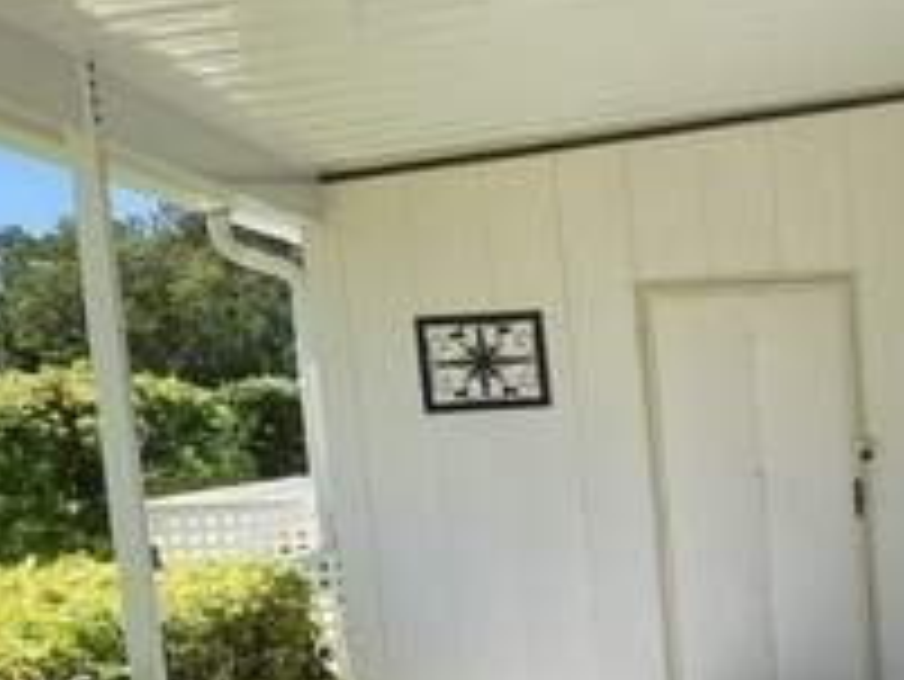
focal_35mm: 74
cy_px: 712
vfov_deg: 19.2
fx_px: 1934
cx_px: 922
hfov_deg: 25.0
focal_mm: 3.3
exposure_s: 1/599
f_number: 2.4
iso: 25
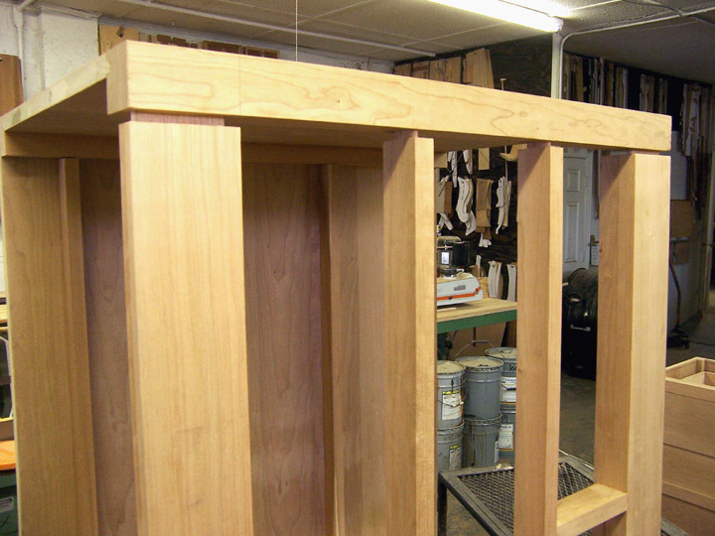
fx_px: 682
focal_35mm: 33
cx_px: 358
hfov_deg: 55.4
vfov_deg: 42.9
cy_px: 268
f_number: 3.4
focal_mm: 5.5
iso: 140
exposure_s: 1/15
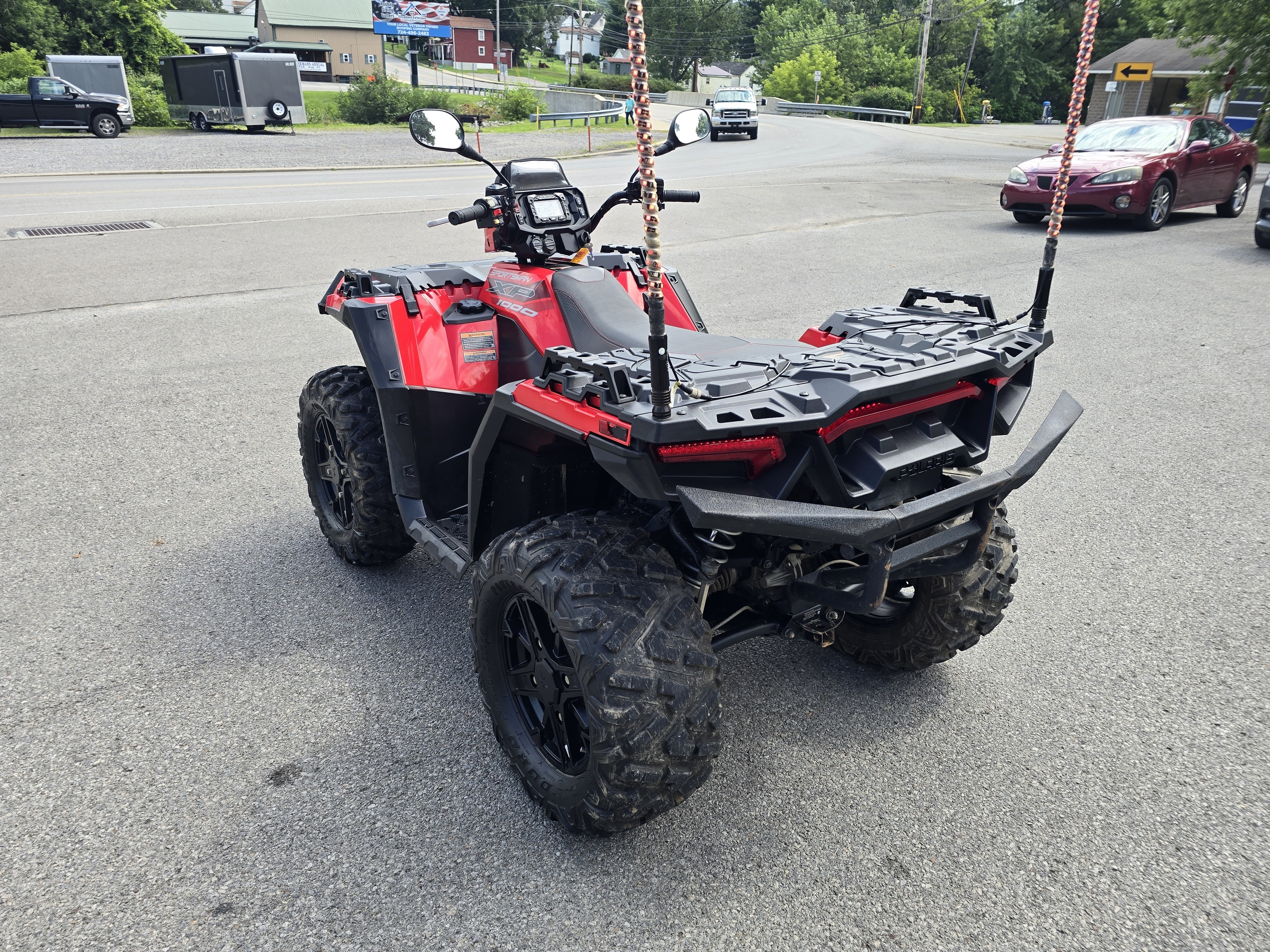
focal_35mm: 23
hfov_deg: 73.9
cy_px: 476
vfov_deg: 58.9
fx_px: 844
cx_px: 635
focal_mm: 6.3
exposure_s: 1/181
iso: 12
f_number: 1.7
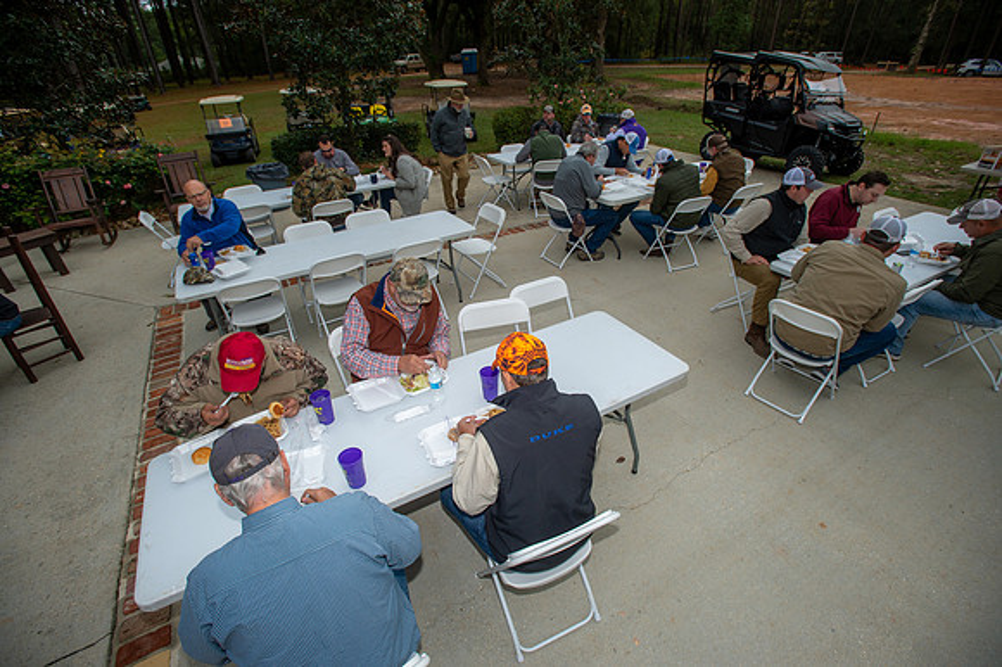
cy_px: 334
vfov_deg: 70.4
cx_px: 501
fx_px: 473
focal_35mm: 17
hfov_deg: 93.3
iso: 200
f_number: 4.5
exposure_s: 1/1600
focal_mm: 17
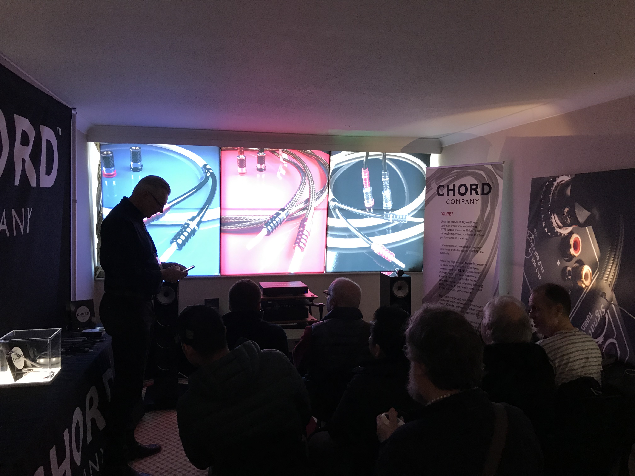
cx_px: 318
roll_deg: -0.3
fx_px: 514
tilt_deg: -2.1
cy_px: 238
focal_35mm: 28
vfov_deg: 49.7
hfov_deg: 63.4
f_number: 1.8
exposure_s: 1/17
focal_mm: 3.99
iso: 64
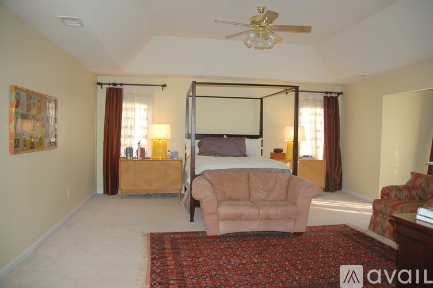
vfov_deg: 47.8
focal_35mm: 27
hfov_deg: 67.4
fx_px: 324
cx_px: 216
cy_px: 144
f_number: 3.5
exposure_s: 1/60
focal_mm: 18
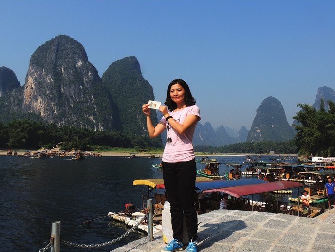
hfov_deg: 53.9
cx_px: 167
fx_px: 329
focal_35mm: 34
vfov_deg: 41.8
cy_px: 126
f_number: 7.1
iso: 100
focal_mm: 5.8
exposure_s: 1/500
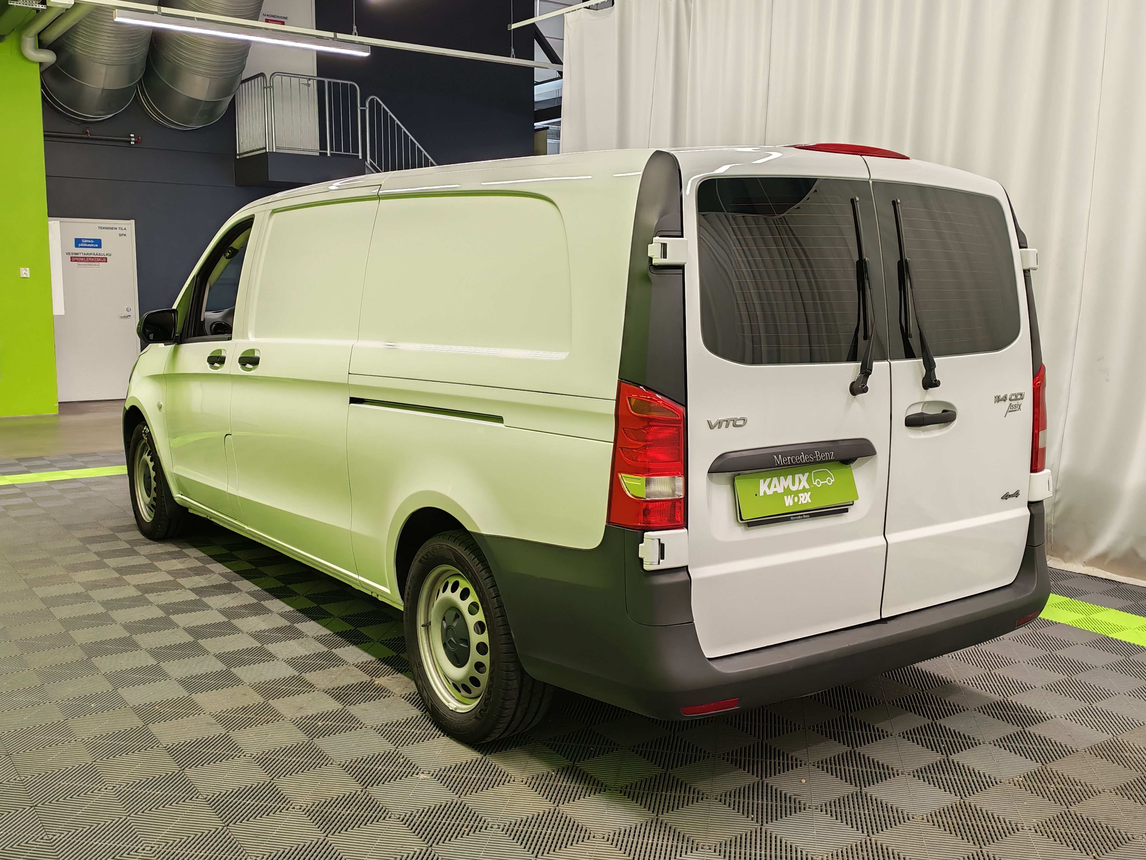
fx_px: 1159
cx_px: 573
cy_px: 430
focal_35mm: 35
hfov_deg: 52.6
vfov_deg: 40.7
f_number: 1.9
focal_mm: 6.12
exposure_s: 1/100
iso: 497
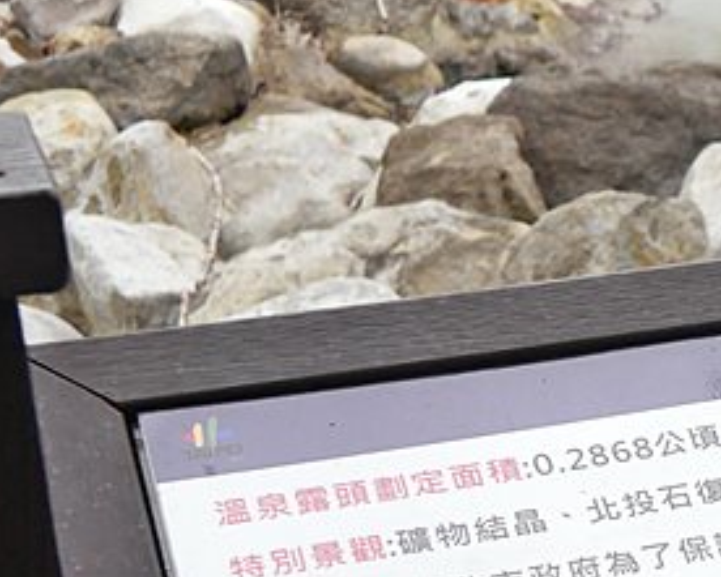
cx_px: 1027
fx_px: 2113
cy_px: 670
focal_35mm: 99
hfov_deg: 17.7
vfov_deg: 15.1
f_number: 4
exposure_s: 1/500
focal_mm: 14
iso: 200
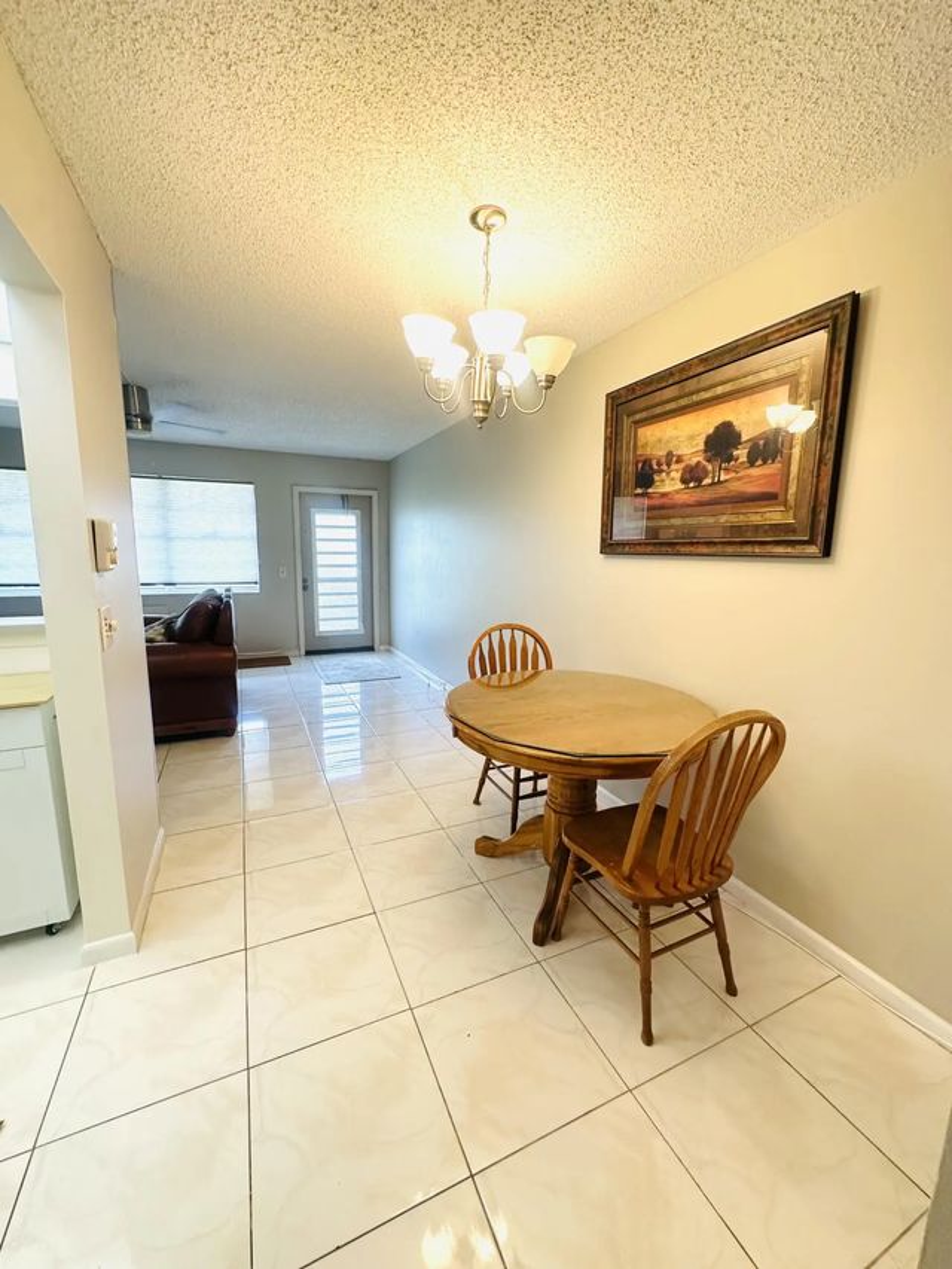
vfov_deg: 102.1
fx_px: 513
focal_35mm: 14
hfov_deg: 85.7
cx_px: 476
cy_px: 634
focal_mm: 2.22
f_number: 2.2
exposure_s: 1/60
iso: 200
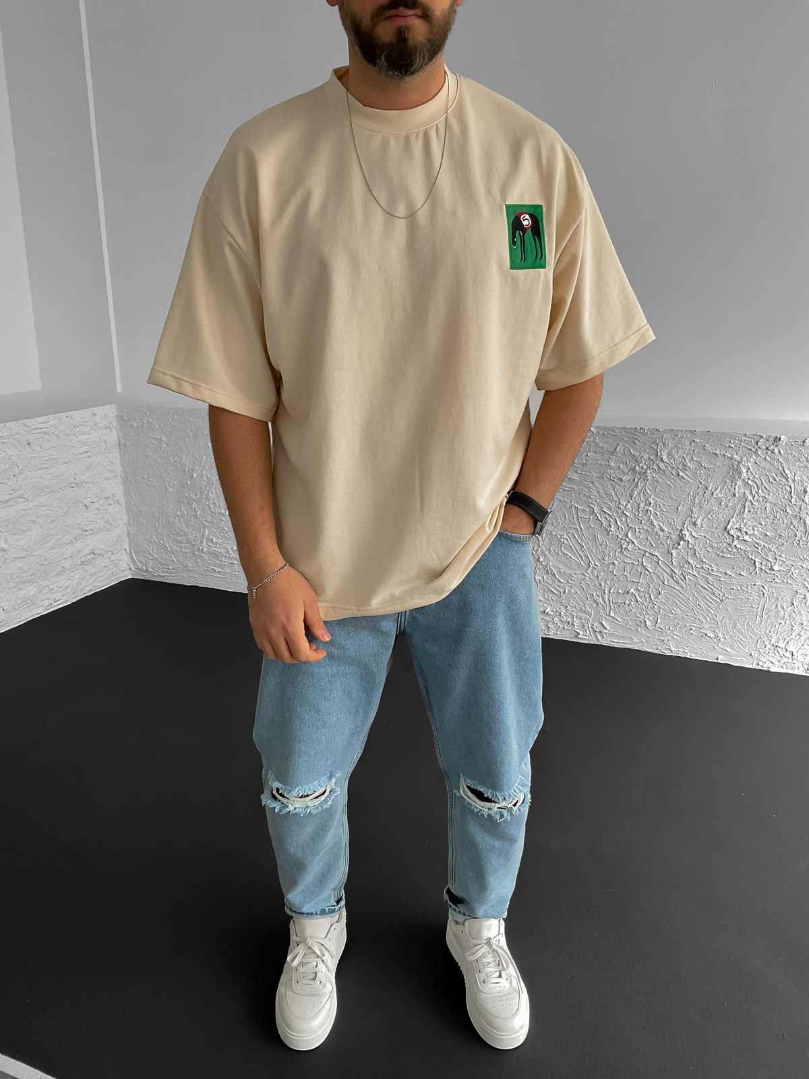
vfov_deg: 61.7
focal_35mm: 29
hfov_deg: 48.2
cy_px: 540
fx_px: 904
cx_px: 404
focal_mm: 3
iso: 64
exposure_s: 1/120
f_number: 1.8
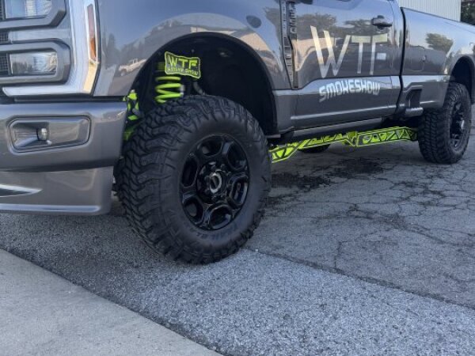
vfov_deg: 56.8
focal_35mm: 24
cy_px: 178
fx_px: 329
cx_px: 238
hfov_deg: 71.6
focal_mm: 6.76
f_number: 1.78
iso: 80
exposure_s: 1/607
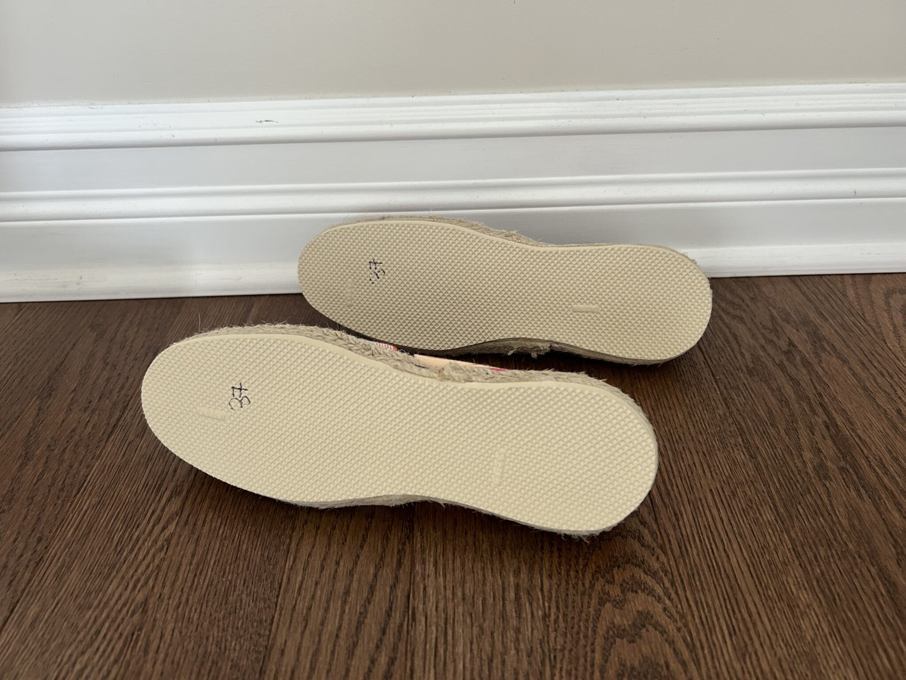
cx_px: 453
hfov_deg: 67.3
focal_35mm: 26
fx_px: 680
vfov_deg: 53.1
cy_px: 340
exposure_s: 1/60
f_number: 1.5
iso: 250
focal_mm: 5.7
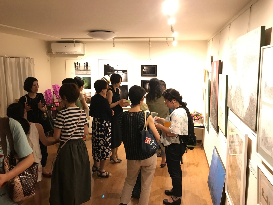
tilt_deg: -8.6
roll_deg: +0.5
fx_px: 221
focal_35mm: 28
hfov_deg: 63.4
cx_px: 136
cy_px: 102
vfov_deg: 49.7
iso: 100
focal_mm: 3.99
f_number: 1.8
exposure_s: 1/15
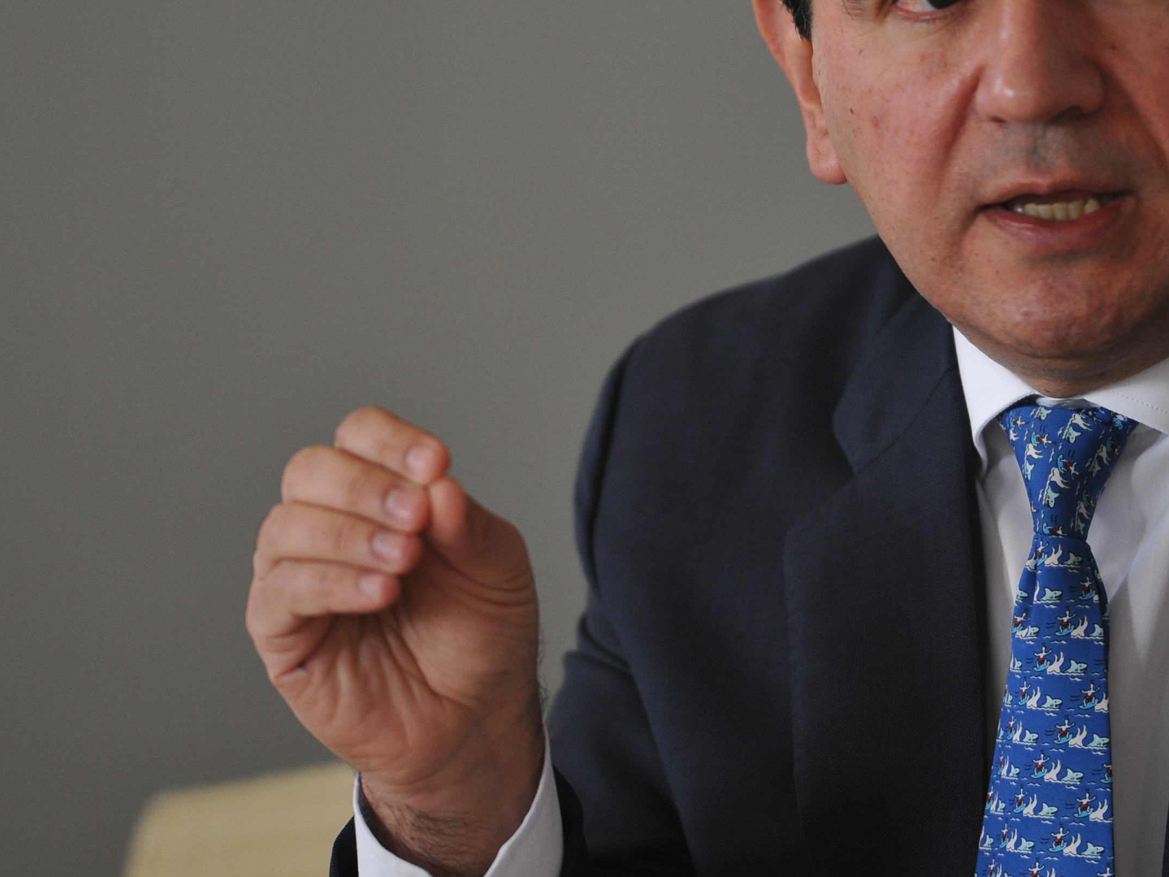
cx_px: 746
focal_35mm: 379
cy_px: 246
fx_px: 12800
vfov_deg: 3.9
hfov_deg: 5.2
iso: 1600
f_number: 2.8
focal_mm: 200
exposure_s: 1/125
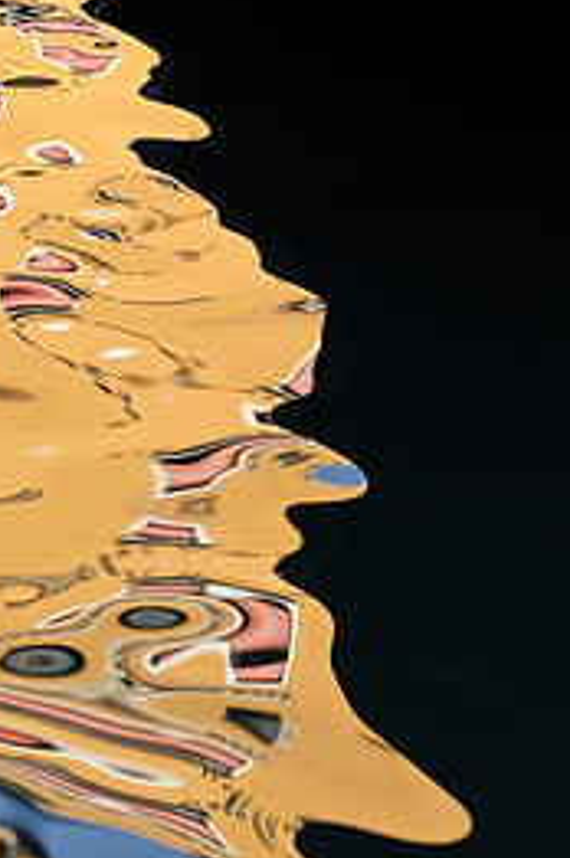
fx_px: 4167
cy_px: 134
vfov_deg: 11.7
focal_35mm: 175
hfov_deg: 7.8
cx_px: 87
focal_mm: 102
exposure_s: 1/160
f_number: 11
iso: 800
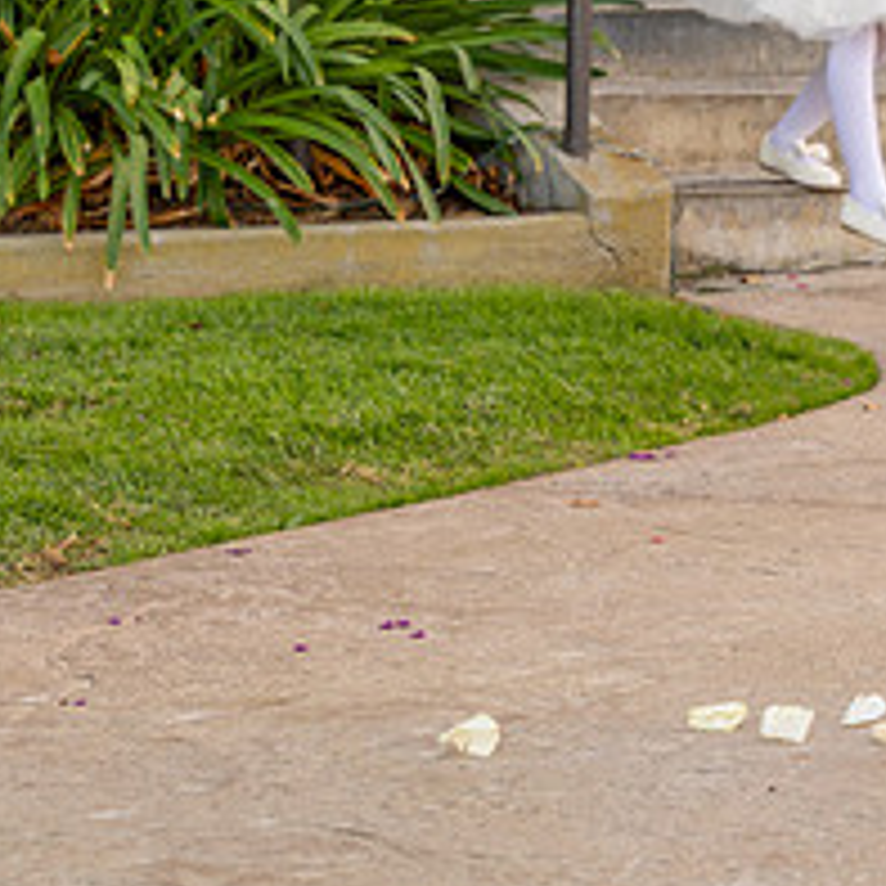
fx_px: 6052
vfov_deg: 8.3
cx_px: 1498
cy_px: -27
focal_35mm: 209
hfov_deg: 8.1
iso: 200
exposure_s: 1/100
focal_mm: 70
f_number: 5
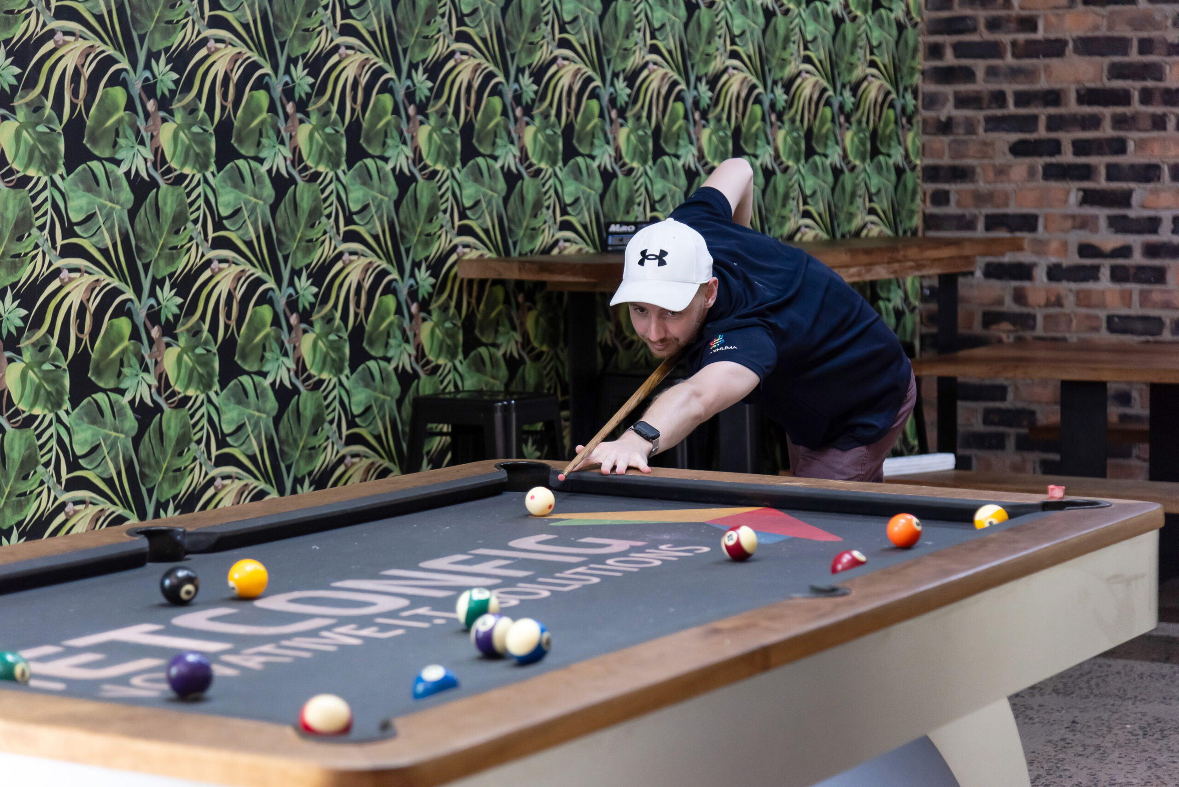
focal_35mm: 78
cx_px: 590
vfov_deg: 17.5
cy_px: 394
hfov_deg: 26.0
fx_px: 2555
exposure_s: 1/60
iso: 1000
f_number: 4
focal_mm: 78
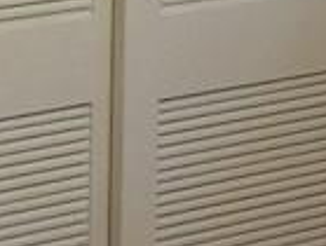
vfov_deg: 6.9
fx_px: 2011
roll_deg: -0.9
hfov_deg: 9.1
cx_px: -99
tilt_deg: -9.8
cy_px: -110
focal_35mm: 213
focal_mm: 4.15
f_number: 2.2
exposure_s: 1/30
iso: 125
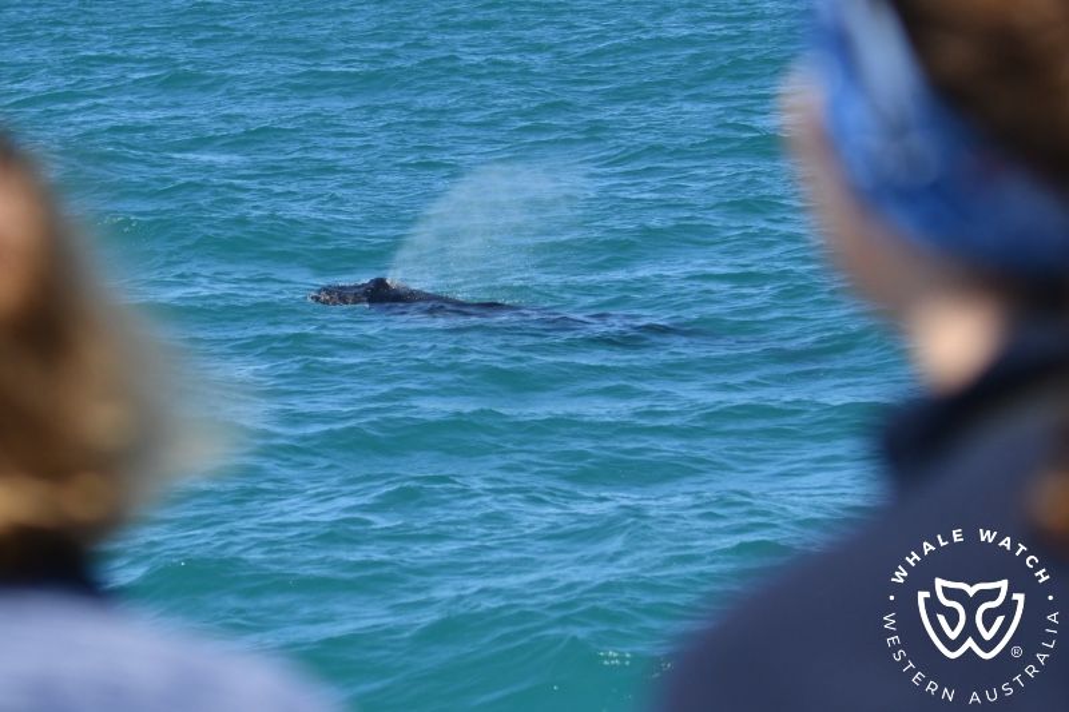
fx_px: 3117
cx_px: 534
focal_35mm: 105
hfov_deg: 19.5
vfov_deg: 13.0
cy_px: 356
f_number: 4.8
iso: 1000
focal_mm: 105
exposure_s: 1/8000
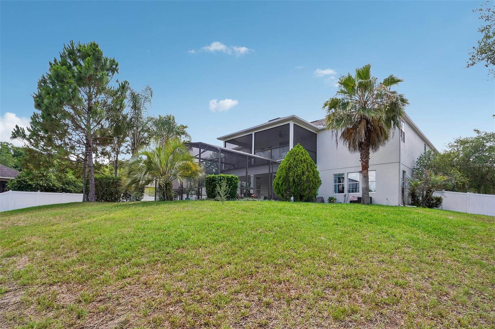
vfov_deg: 70.4
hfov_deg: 93.3
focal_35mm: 17
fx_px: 234
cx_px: 248
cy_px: 164
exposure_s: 1/30
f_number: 20
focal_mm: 17
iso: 200
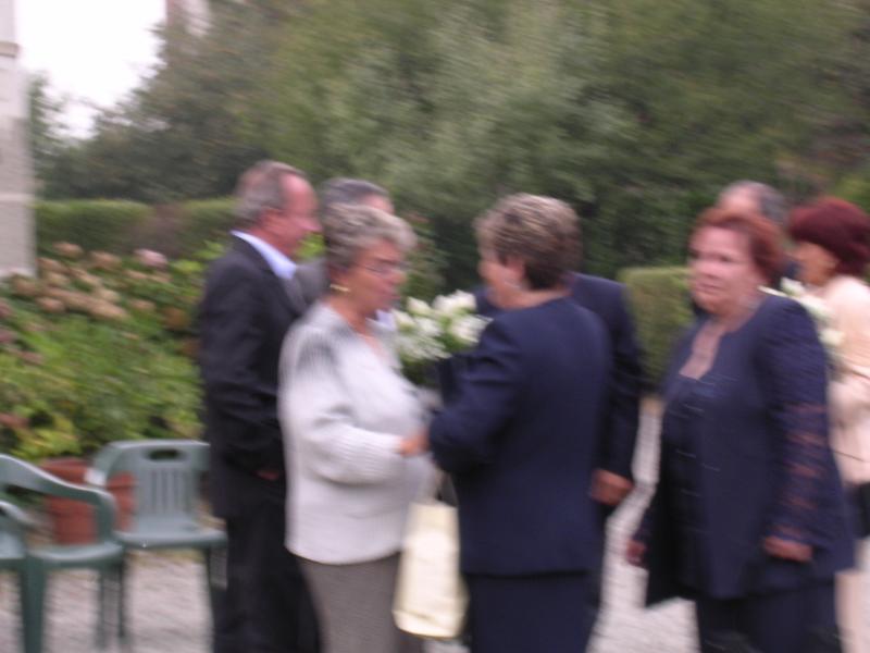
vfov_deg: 14.1
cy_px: 326
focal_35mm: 105
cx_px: 435
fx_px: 2639
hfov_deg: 18.7
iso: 112
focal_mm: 15.9
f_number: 4.6
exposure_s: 1/30
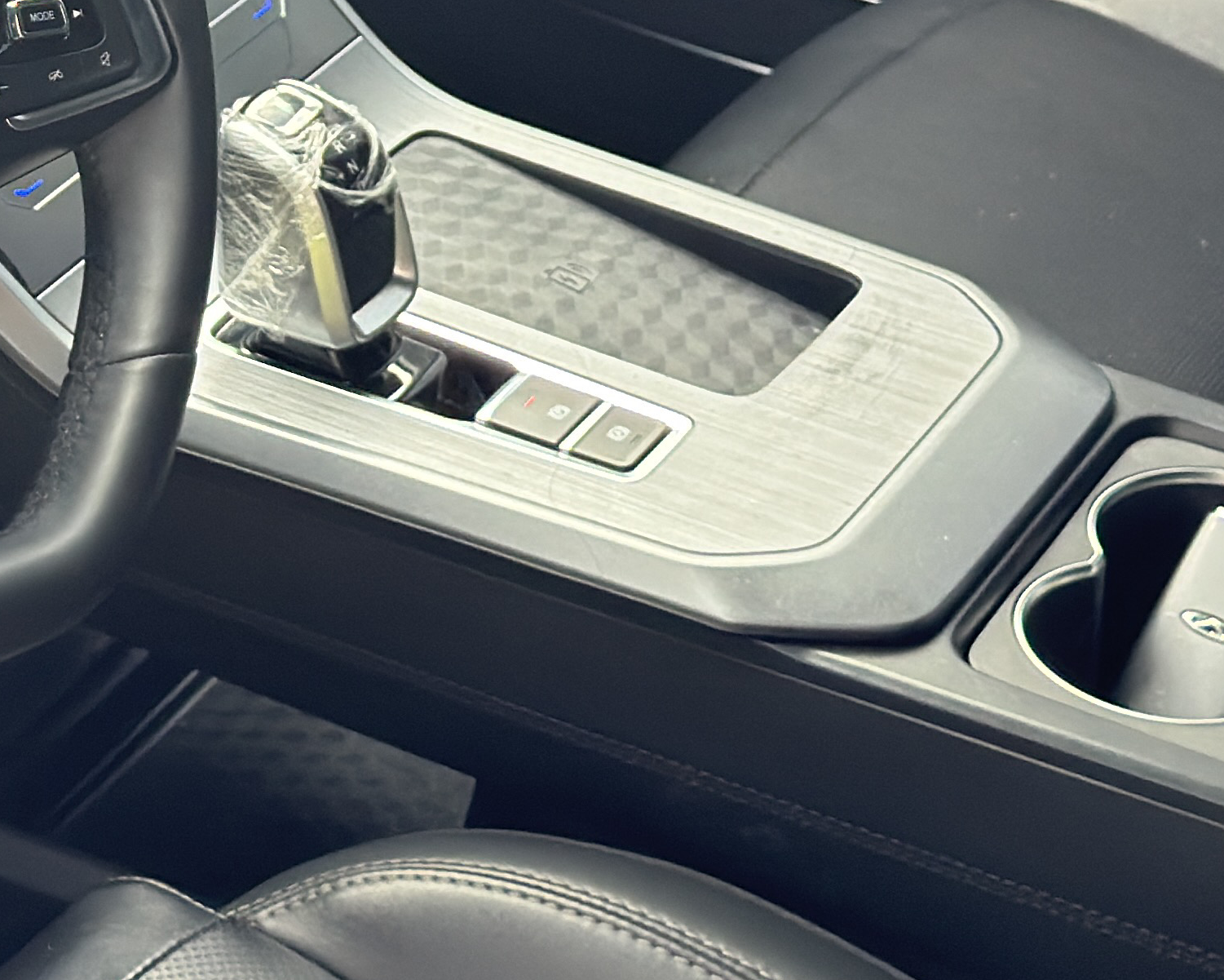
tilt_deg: -28.0
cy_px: -58
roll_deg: -0.5
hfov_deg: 14.5
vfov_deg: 11.7
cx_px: -129
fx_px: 4710
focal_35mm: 130
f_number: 1.78
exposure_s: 1/76
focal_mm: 6.76
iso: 125
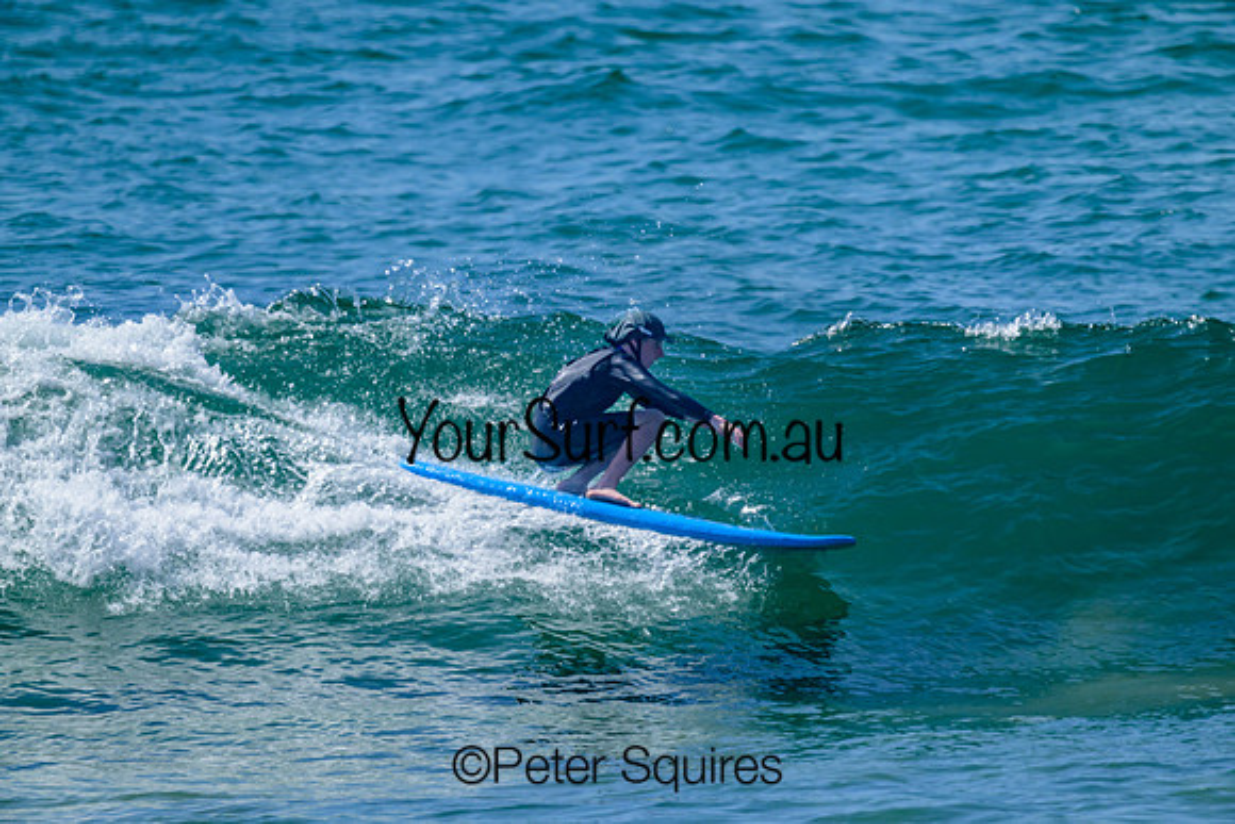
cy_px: 412
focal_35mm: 1120
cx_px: 618
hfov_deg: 1.8
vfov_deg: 1.2
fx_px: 38429
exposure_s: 1/2000
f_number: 9
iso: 640
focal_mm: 1120
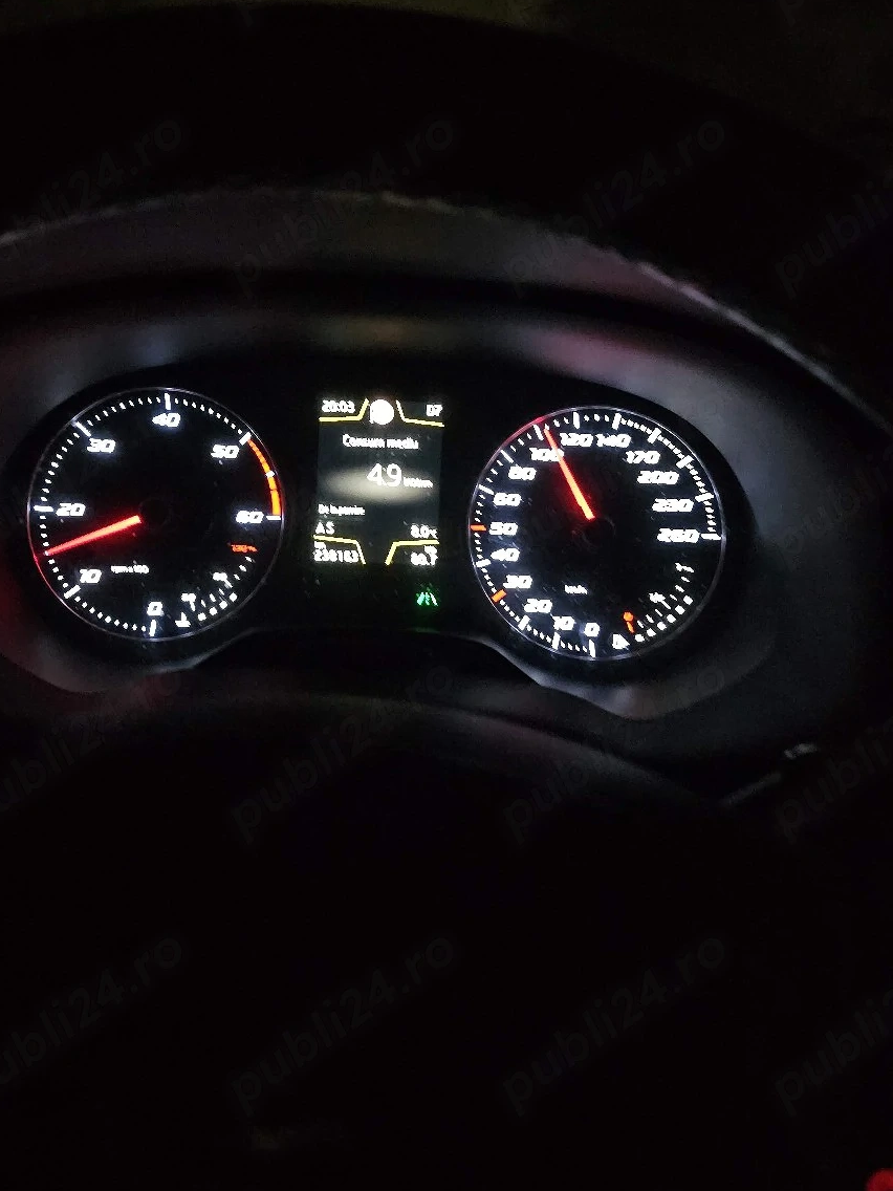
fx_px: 929
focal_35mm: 27
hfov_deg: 51.3
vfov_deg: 65.1
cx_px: 411
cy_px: 516
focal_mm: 6.3
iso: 1250
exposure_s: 1/16.7
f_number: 1.7
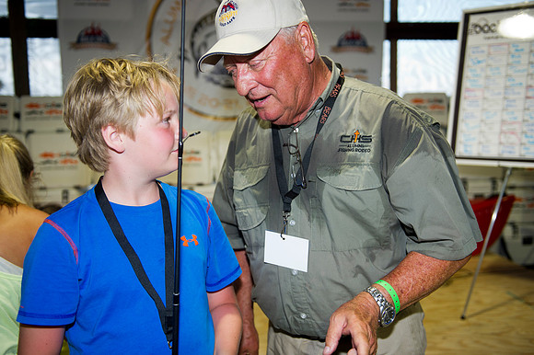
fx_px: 534
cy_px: 178
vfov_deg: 36.8
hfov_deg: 53.2
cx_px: 267
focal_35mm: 36
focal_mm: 36
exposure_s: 1/160
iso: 400
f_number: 2.8
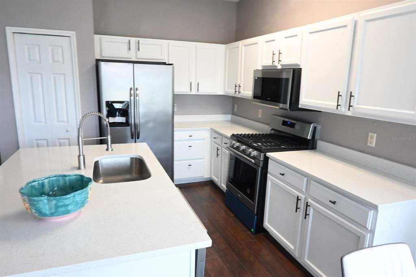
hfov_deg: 73.8
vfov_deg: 53.1
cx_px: 208
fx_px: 277
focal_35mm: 24
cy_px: 138
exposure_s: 1/25
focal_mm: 16
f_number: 13
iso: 3600
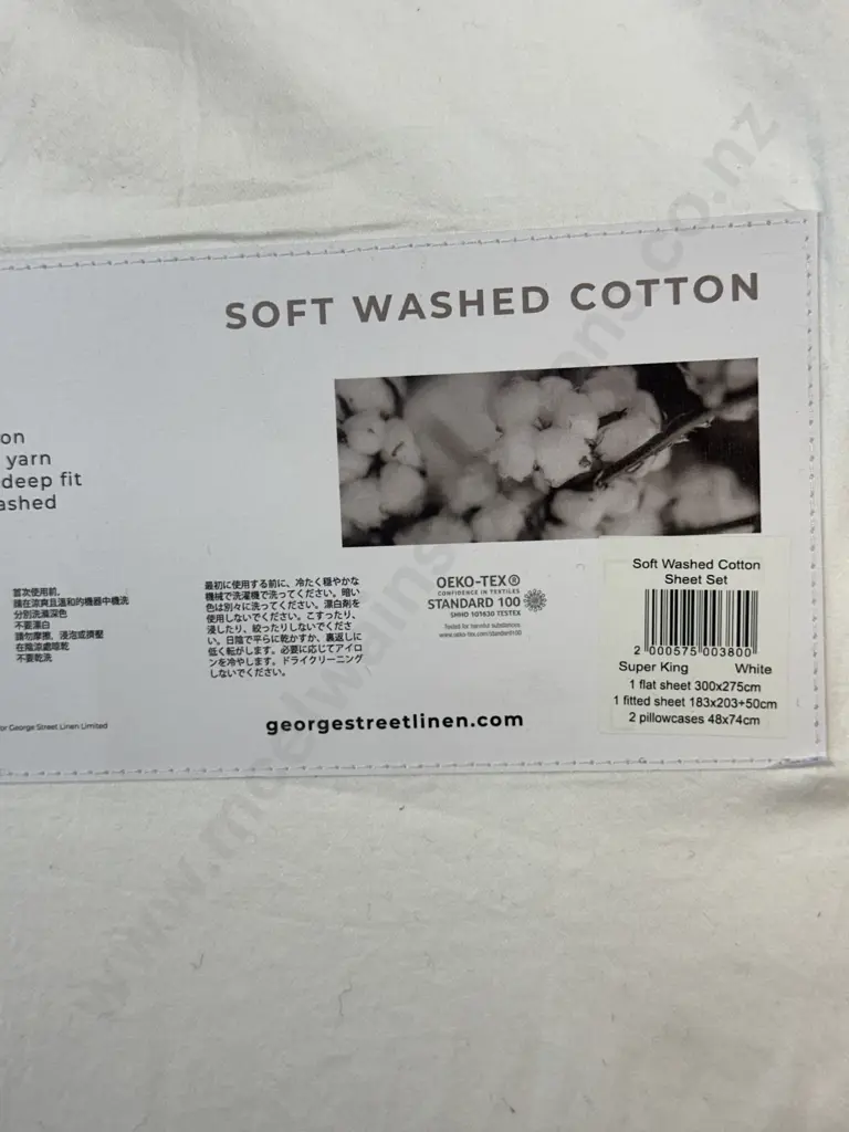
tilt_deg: -55.2
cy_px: 566
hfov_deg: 30.3
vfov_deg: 39.7
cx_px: 424
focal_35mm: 48
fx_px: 1570
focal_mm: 6.86
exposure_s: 1/50
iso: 50
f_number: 1.78
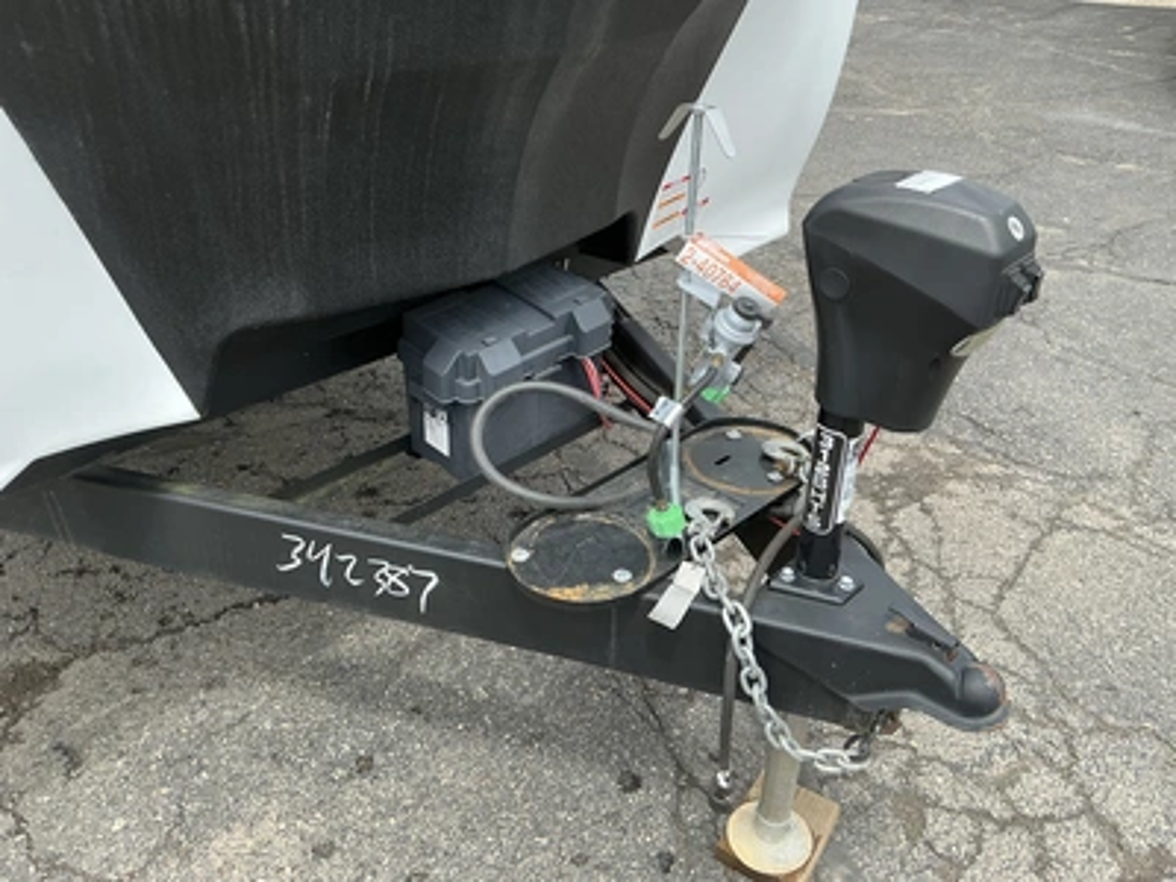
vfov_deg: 49.7
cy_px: 441
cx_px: 588
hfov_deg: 63.4
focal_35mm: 28
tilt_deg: -27.7
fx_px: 951
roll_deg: -0.9
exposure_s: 1/770
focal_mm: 3
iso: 25
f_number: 1.8
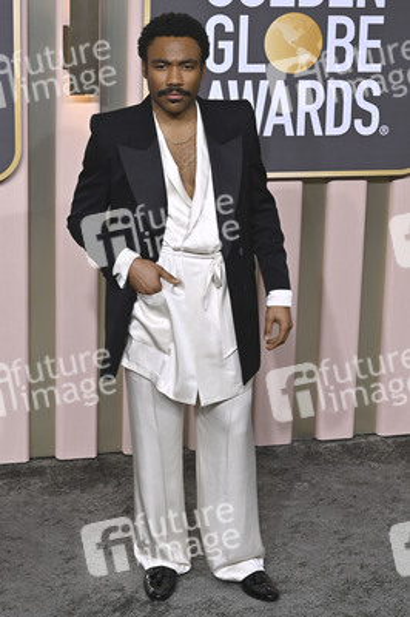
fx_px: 1198
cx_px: 205
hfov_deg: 19.4
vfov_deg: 28.9
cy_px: 308
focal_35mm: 70
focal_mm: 70
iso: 320
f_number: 8
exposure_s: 1/200
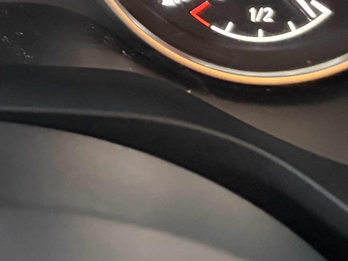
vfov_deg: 10.3
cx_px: -193
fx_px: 1347
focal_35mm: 134
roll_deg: +1.5
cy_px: -229
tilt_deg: -23.0
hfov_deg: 13.7
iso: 500
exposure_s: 1/33
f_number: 1.6
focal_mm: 5.96
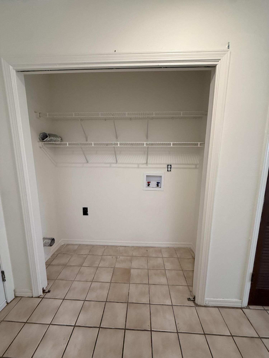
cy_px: 179
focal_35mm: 14
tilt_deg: -11.6
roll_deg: -0.1
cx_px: 134
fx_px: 145
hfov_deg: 85.7
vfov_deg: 102.1
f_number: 2.2
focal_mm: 2.22
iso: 250
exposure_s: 1/120
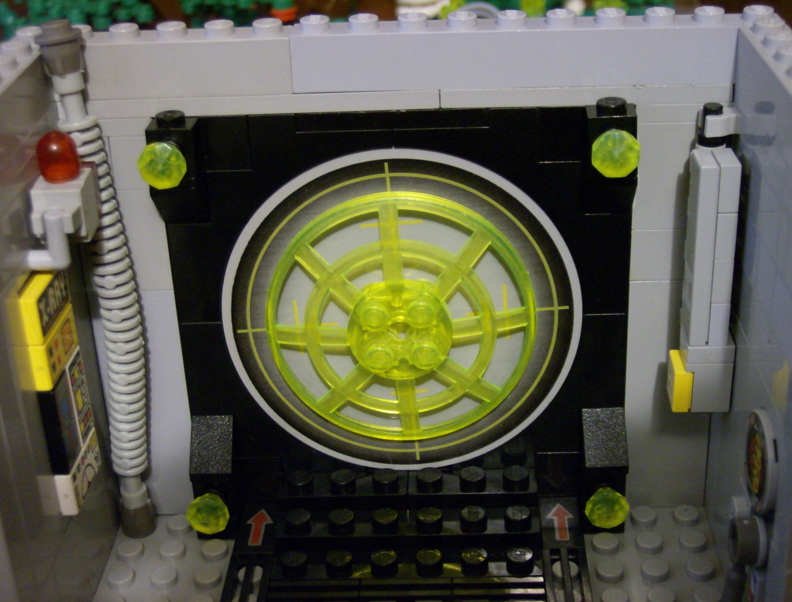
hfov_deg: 34.2
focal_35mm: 56
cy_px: 301
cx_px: 396
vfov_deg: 26.3
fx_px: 1287
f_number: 3.4
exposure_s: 1/3.87
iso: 200
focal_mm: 9.3
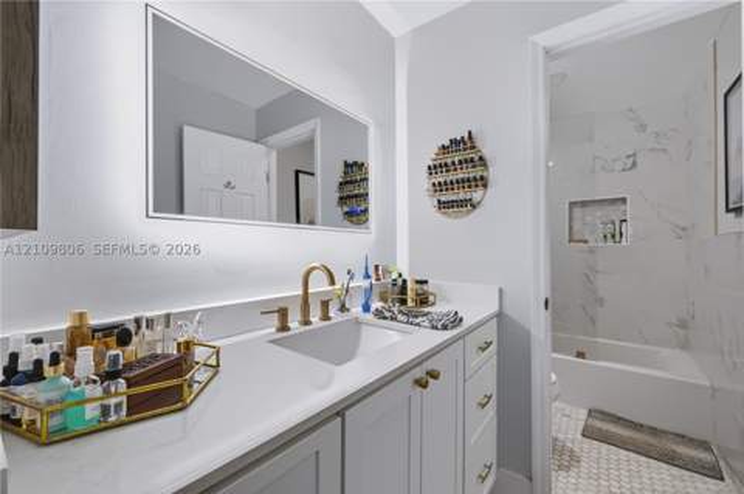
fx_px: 310
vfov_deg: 77.2
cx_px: 372
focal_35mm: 15
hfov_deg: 100.4
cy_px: 247
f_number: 8
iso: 100
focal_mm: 15
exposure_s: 1/25
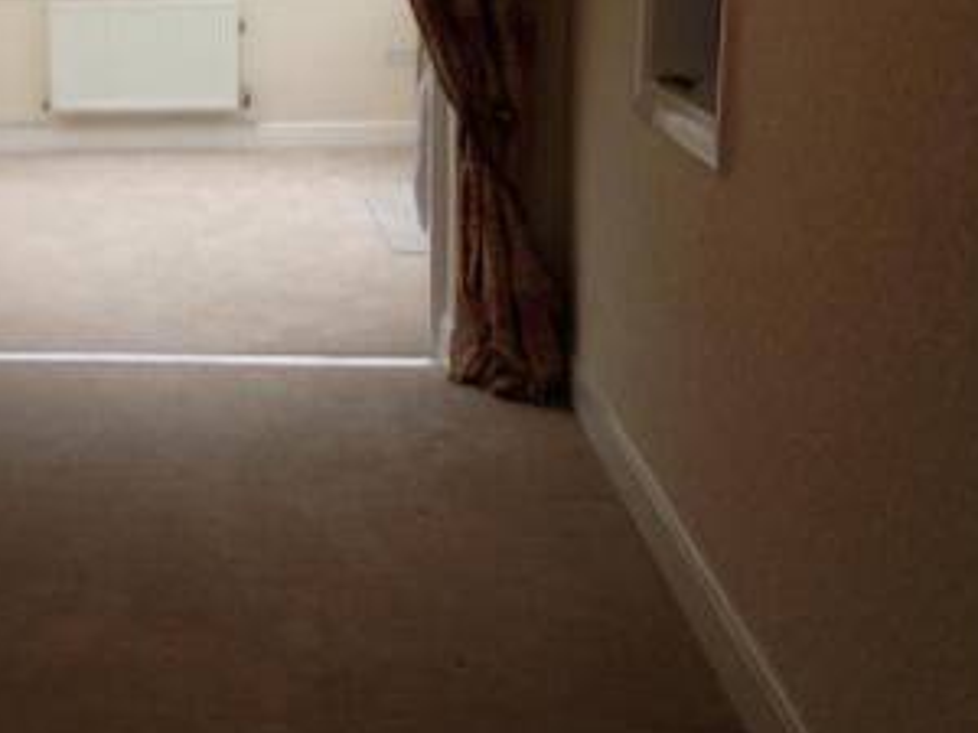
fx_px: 1921
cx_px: 90
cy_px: 181
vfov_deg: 21.4
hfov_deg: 27.5
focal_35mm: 68
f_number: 2.4
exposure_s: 1/20
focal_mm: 4.28
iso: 64
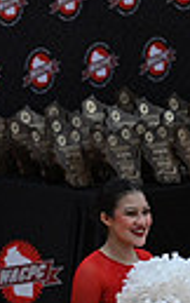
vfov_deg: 2.8
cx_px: -457
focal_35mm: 755
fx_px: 6234
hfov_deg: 1.7
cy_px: 285
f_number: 4
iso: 4000
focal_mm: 165
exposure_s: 1/400
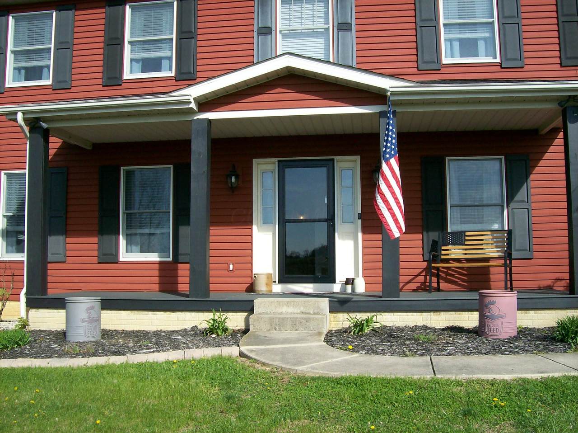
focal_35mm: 36
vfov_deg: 39.6
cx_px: 289
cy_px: 216
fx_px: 601
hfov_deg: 51.4
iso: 80
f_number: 4.8
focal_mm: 6
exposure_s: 1/538
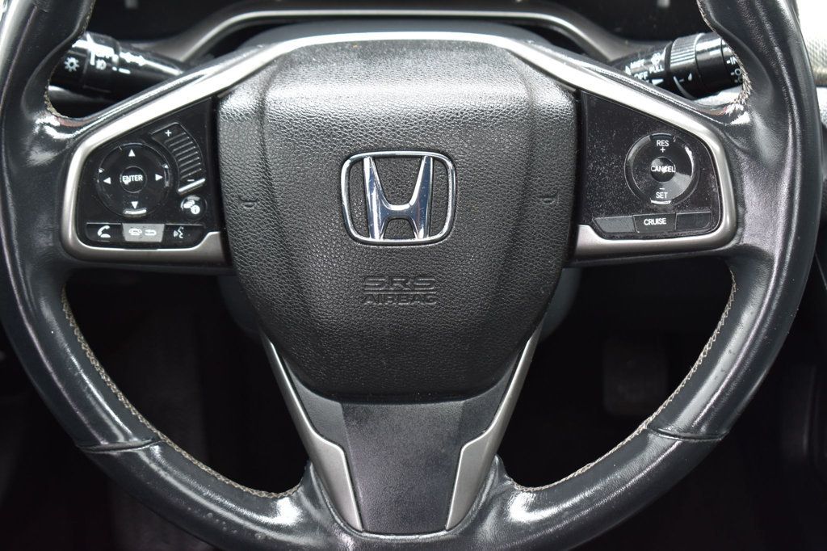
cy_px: 276
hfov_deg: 28.1
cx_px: 414
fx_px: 1653
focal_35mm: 72
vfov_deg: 18.9
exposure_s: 1/15
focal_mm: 48
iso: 400
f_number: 6.3
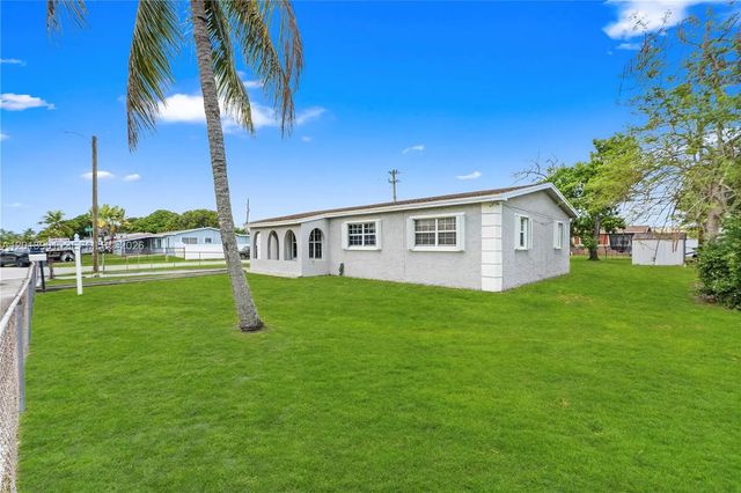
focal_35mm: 16
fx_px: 329
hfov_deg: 96.8
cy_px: 246
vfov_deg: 73.7
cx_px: 370
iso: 100
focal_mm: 16
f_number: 5
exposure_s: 1/60
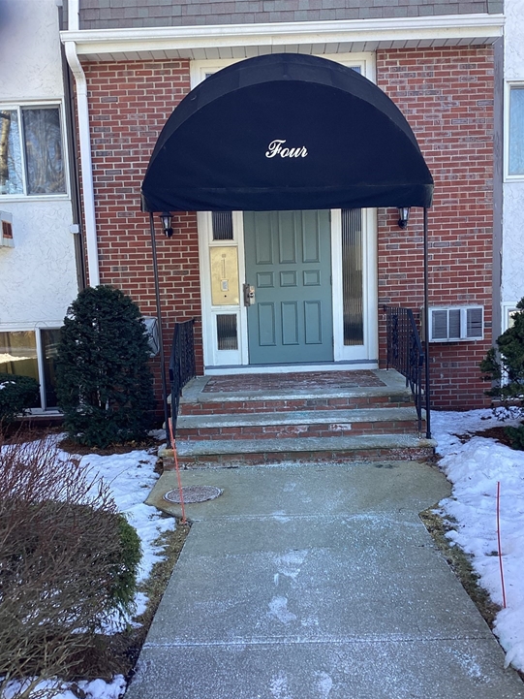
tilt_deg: -8.5
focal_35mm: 33
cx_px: 271
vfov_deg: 55.3
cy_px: 371
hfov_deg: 43.0
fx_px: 666
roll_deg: -0.1
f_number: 2.4
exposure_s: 1/100
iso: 32
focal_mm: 3.3
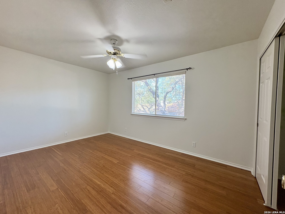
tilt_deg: -0.3
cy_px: 107
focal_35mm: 14
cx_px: 142
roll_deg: -0.5
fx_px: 115
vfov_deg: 85.7
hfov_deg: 102.1
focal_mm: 2.22
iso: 250
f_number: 2.2
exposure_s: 1/60
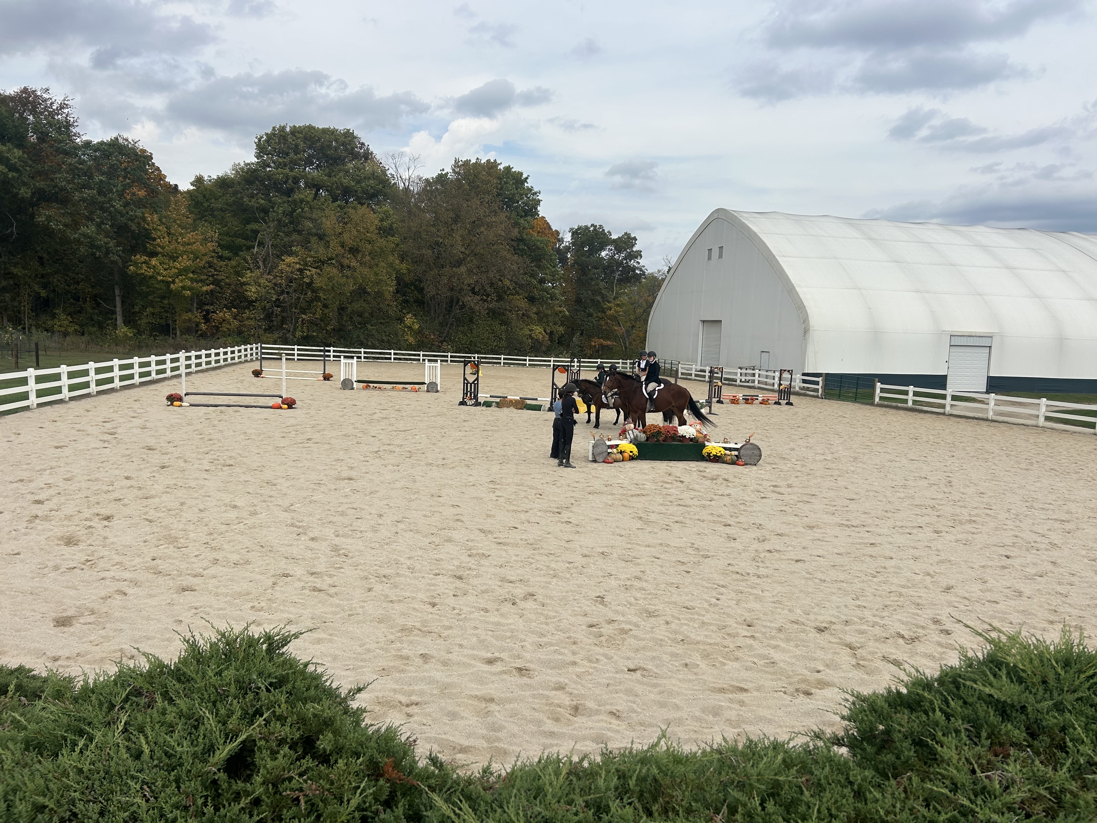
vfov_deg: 53.1
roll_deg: -2.8
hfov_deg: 67.3
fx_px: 824
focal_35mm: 26
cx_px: 548
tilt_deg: -6.3
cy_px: 412
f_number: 1.5
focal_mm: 5.7
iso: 50
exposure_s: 1/4831
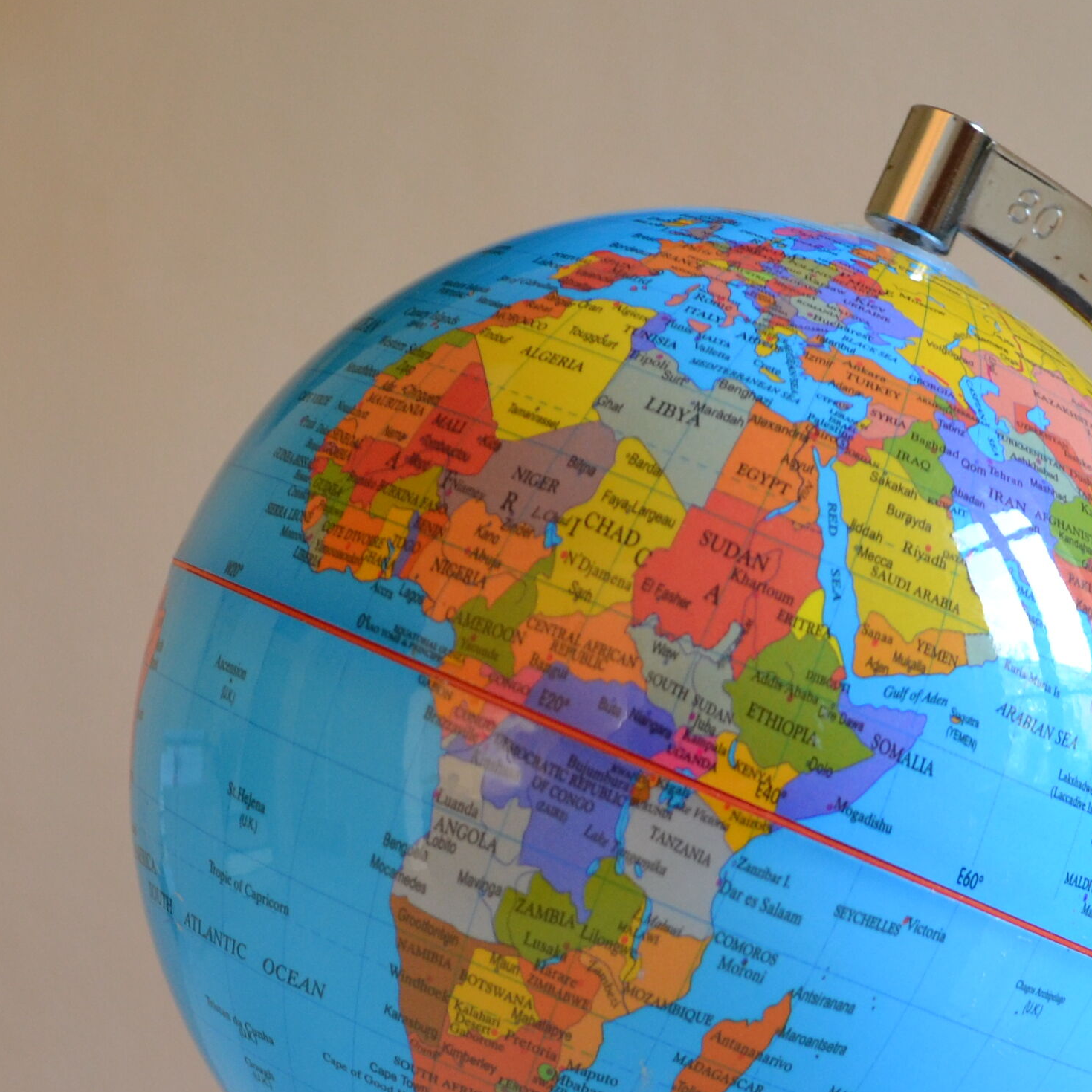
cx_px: 793
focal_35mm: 80
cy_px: 1001
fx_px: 2855
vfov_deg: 21.1
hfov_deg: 21.5
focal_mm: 20
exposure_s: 1/50
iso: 400
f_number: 3.8
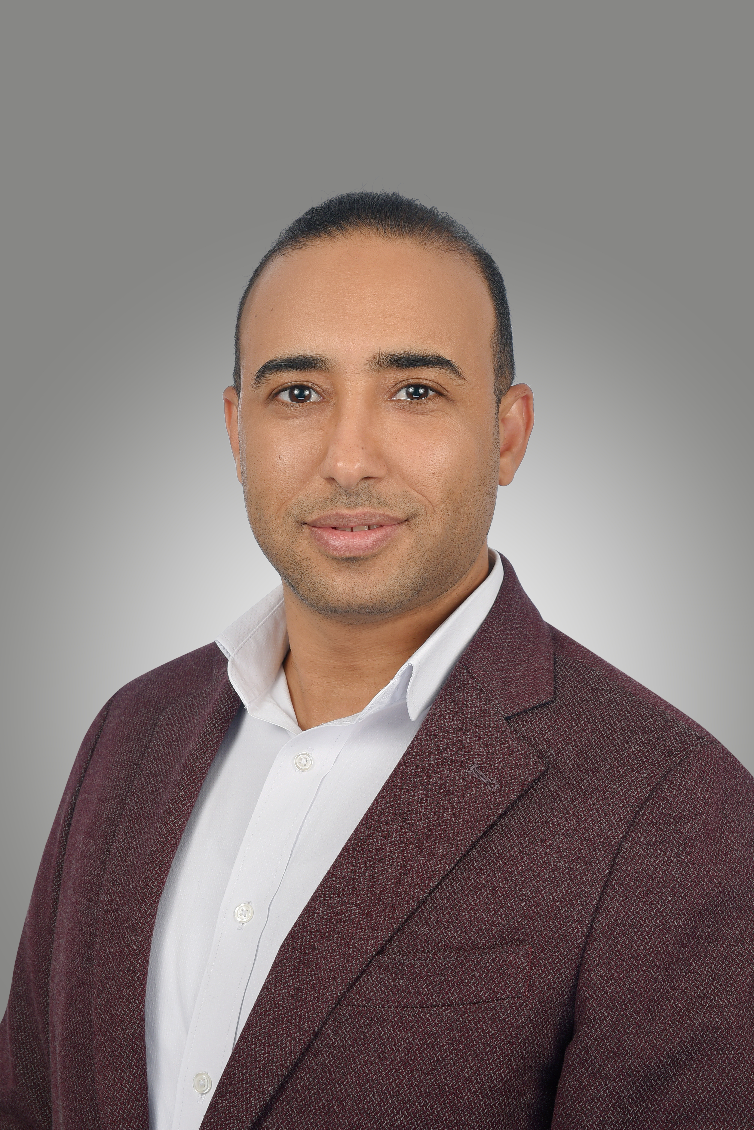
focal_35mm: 70
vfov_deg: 28.8
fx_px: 2197
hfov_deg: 19.5
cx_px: 377
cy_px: 565
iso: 100
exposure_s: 1/100
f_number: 13
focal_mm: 70
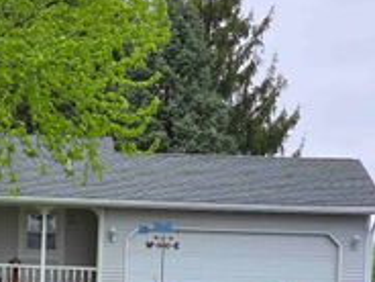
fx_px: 2037
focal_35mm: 188
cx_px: -122
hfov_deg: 10.3
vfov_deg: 7.9
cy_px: 271
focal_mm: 7
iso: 25
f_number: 2.4
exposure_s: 1/192
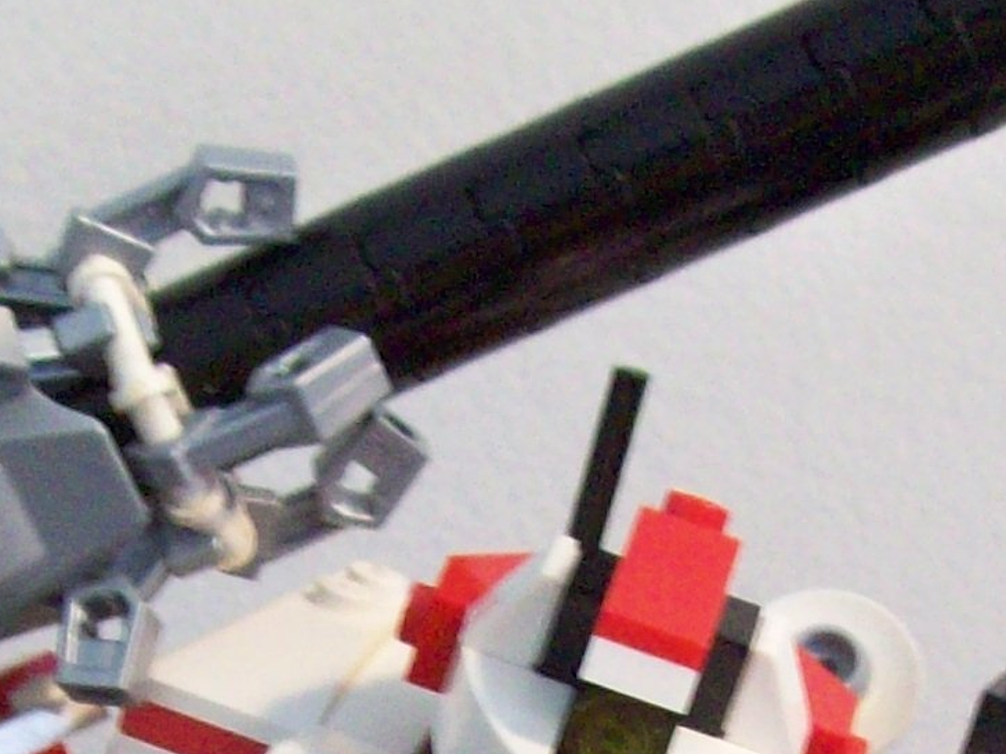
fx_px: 4737
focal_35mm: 163
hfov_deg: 12.1
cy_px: 1235
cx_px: 543
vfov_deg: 8.8
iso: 160
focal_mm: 6
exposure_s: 1/14.9
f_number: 2.7
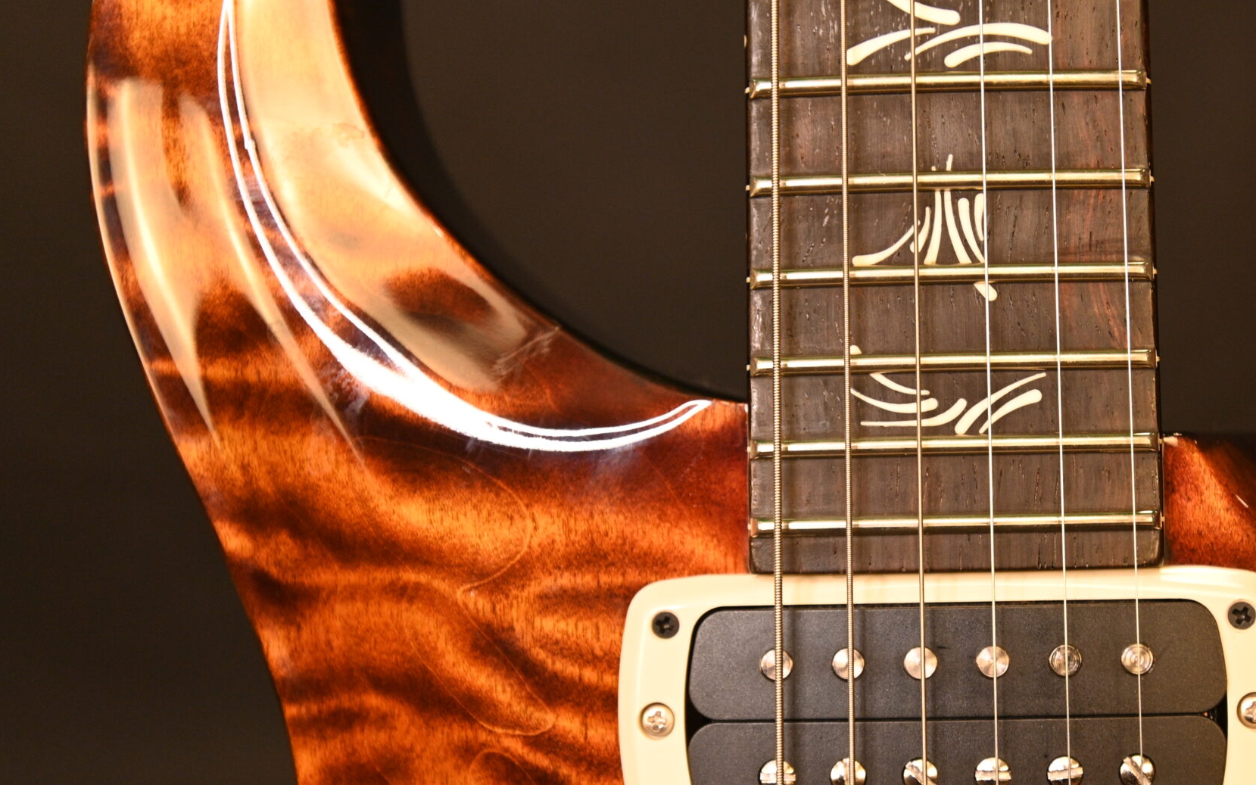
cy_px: 514
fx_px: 1883
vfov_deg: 23.5
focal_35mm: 55
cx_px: 918
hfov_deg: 36.2
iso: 1600
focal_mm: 35
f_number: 4
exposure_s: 1/125
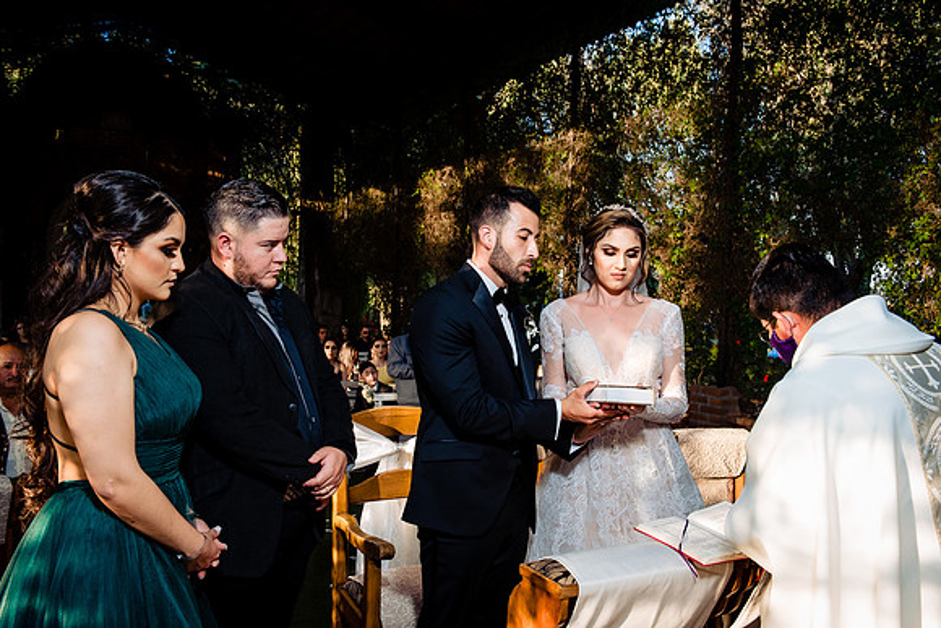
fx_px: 837
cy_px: 314
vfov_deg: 41.1
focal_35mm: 32
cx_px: 470
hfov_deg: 58.7
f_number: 7.1
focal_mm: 32
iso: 800
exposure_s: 1/200
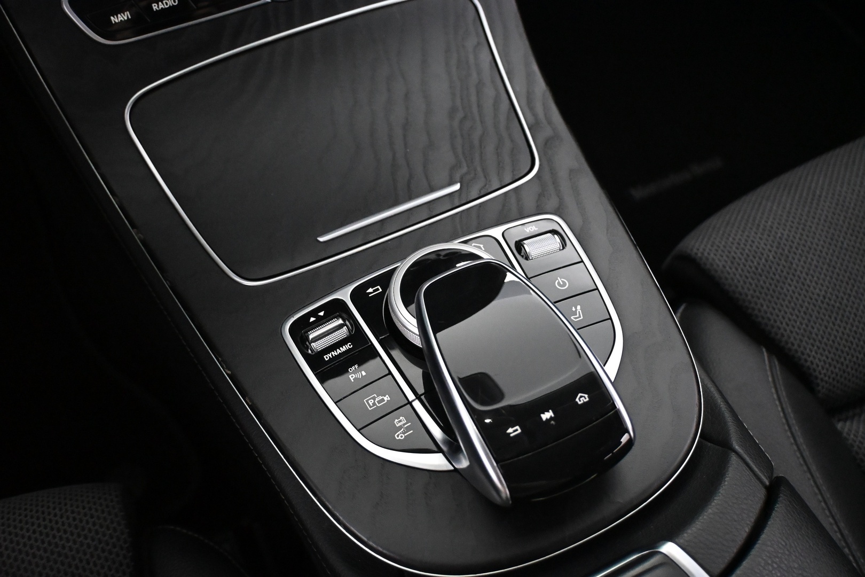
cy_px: 288
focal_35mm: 36
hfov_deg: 53.1
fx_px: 865
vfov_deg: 36.9
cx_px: 432
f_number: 4.2
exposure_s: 1/60
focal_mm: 24
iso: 7200
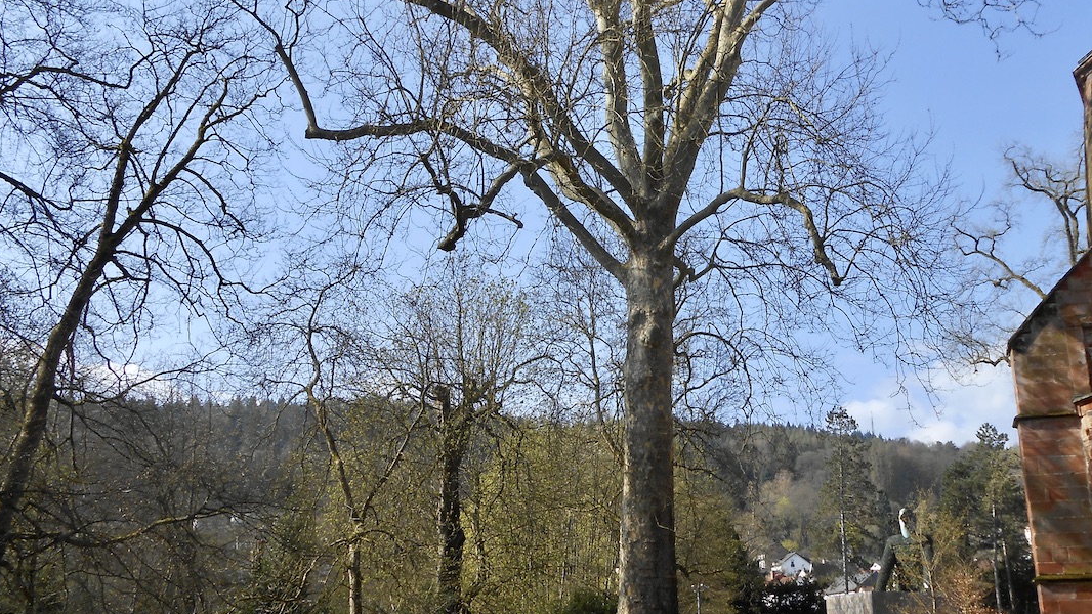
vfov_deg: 34.7
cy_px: 292
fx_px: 985
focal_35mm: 34
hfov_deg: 57.6
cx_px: 650
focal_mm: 4.6
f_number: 3.5
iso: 80
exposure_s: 1/640
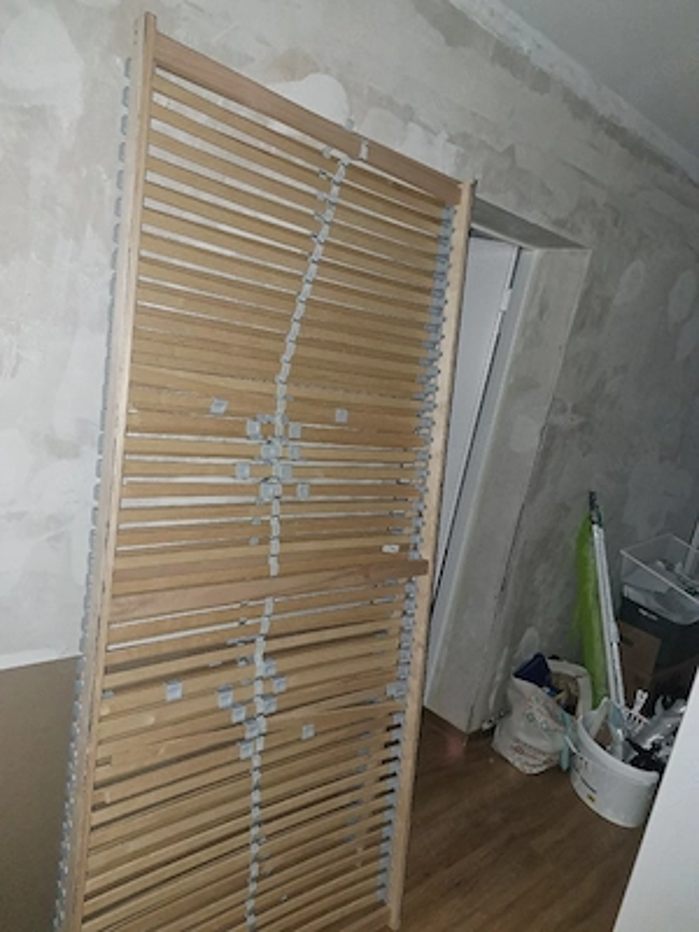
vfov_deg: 71.6
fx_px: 646
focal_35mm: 24
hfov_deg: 56.8
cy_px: 466
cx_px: 350
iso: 640
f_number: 1.8
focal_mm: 5.23
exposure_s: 1/10
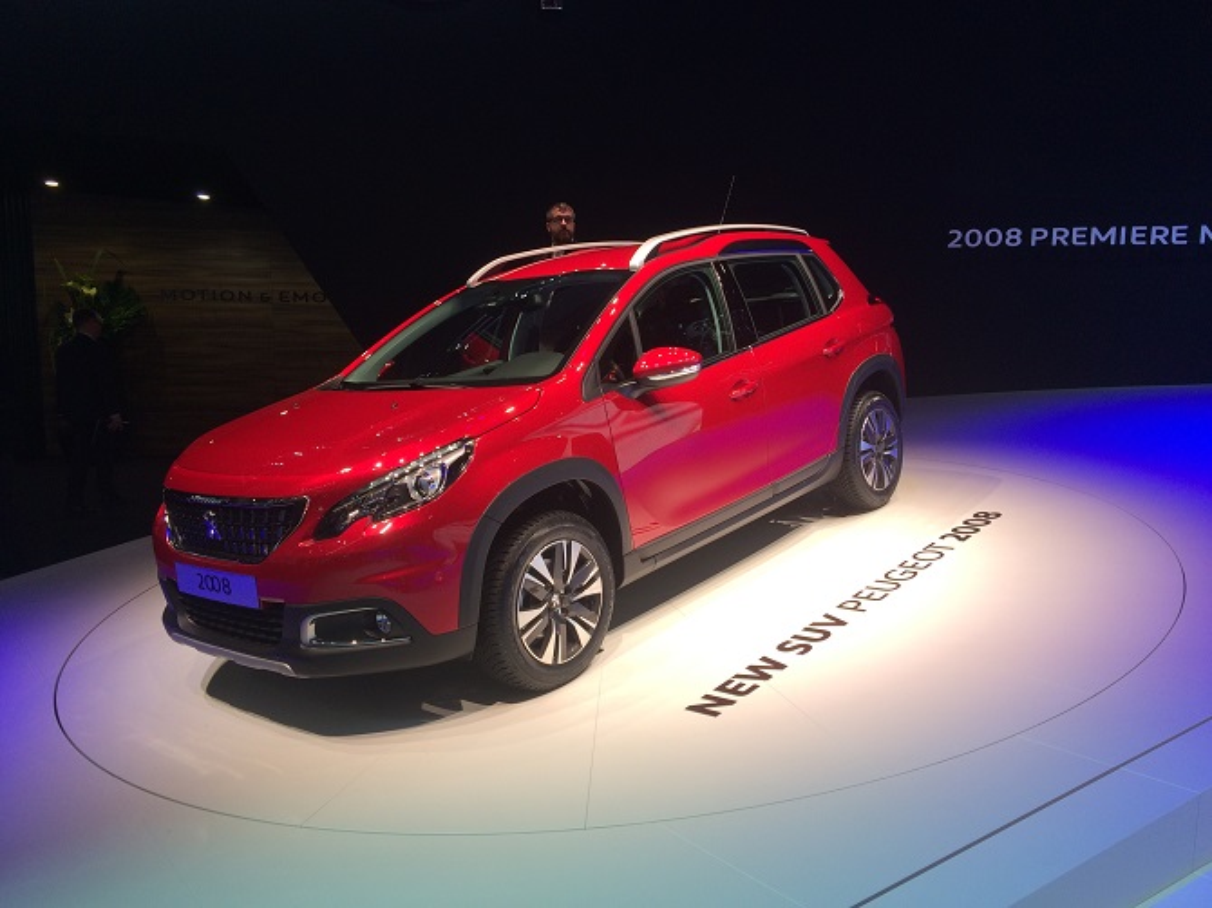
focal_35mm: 29
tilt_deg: -7.4
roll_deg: +0.9
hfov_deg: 61.7
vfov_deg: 48.2
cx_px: 606
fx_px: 1015
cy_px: 454
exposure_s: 1/138
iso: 32
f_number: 2.2
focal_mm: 4.15
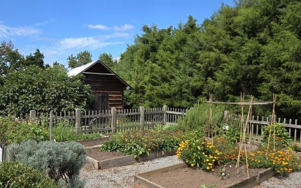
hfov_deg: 66.2
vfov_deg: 44.5
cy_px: 96
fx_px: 230
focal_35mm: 28
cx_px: 131
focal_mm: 5.4
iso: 25
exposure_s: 1/1182
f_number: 1.8
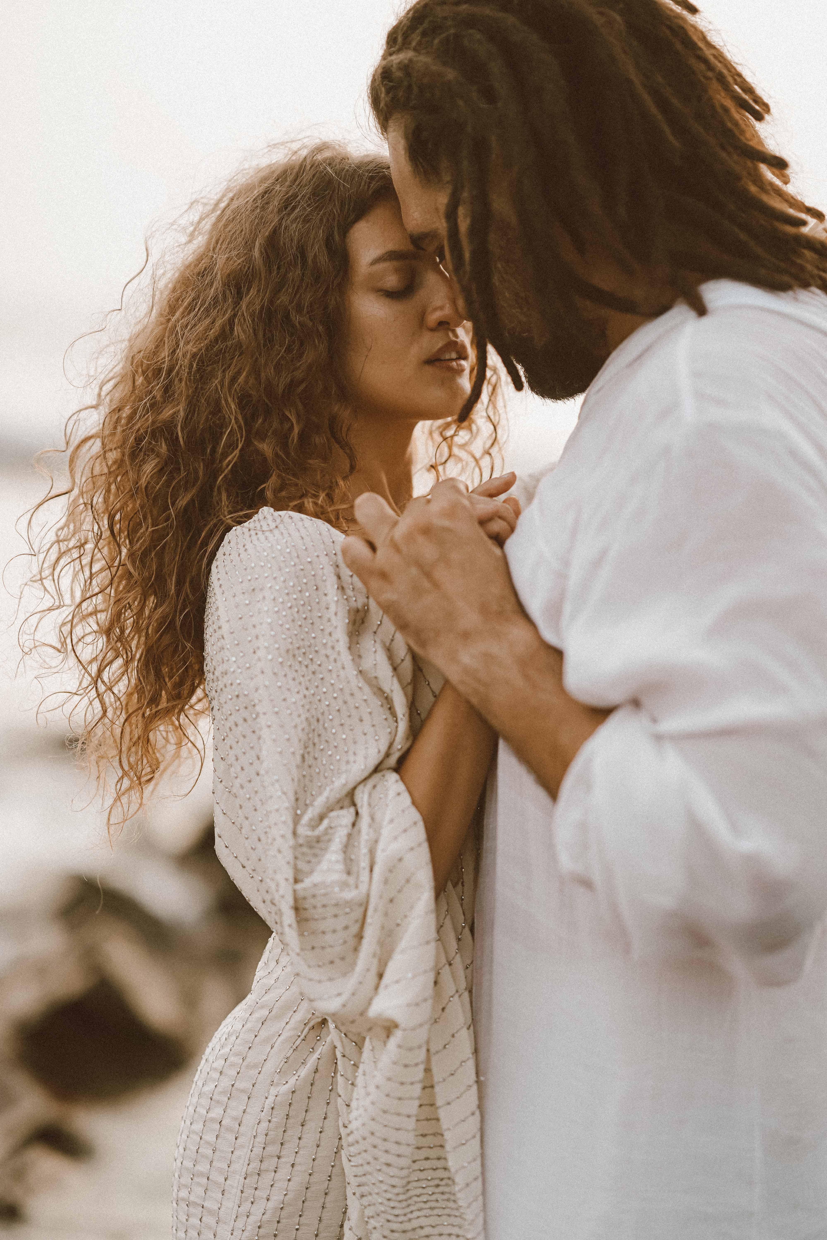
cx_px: 414
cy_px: 620
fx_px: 2929
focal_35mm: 85
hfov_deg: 16.1
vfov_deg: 23.9
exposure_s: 1/400
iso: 100
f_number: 1.6
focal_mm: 85
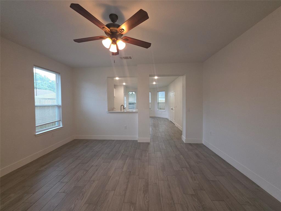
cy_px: 106
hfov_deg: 106.2
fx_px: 106
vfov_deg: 89.9
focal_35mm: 13
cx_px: 140
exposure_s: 1/60
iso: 100
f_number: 1.9
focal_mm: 2.2
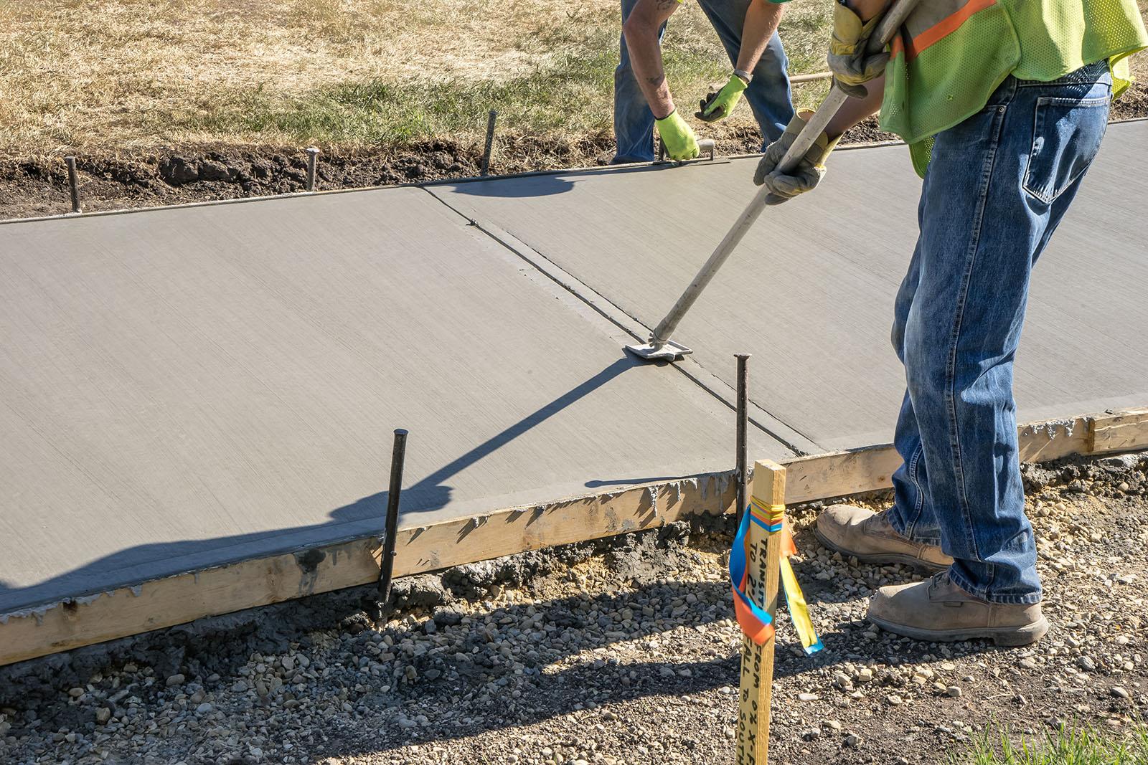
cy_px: 382
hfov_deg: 28.8
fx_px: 2232
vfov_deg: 19.5
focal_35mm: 70
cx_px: 574
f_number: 22
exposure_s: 1/80
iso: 200
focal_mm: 70
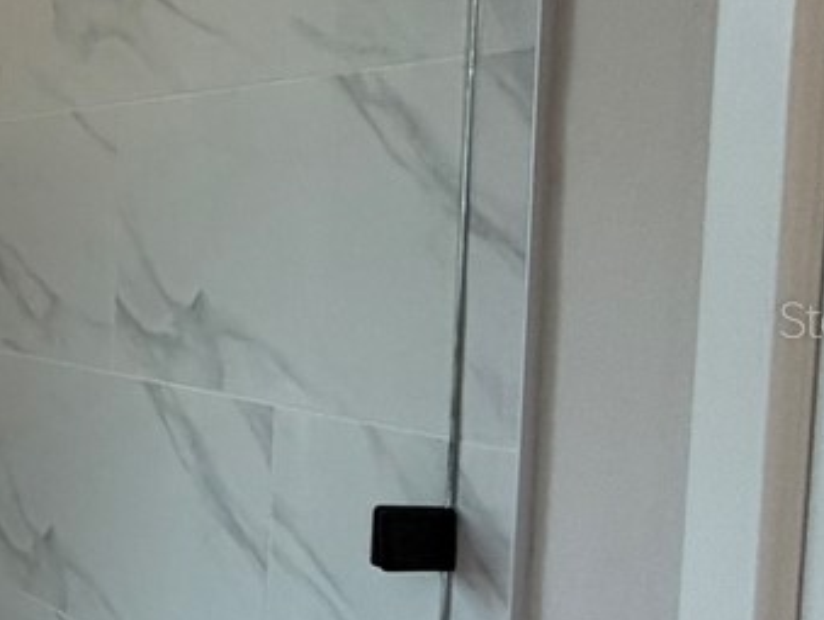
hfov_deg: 17.5
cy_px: 319
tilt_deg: -3.6
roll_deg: +1.6
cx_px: -936
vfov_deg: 22.3
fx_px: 1573
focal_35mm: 66
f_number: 2.2
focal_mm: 2.22
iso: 80
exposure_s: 1/120
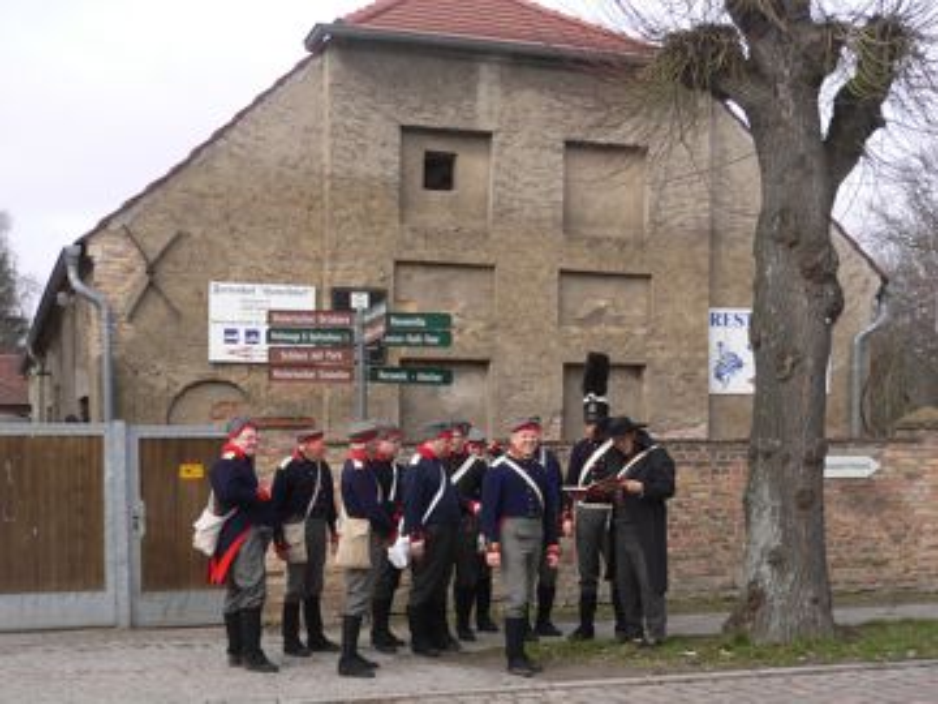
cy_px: 352
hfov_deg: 52.6
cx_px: 469
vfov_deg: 40.7
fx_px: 948
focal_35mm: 35
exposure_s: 1/500
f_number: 2.8
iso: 80
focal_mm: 5.8
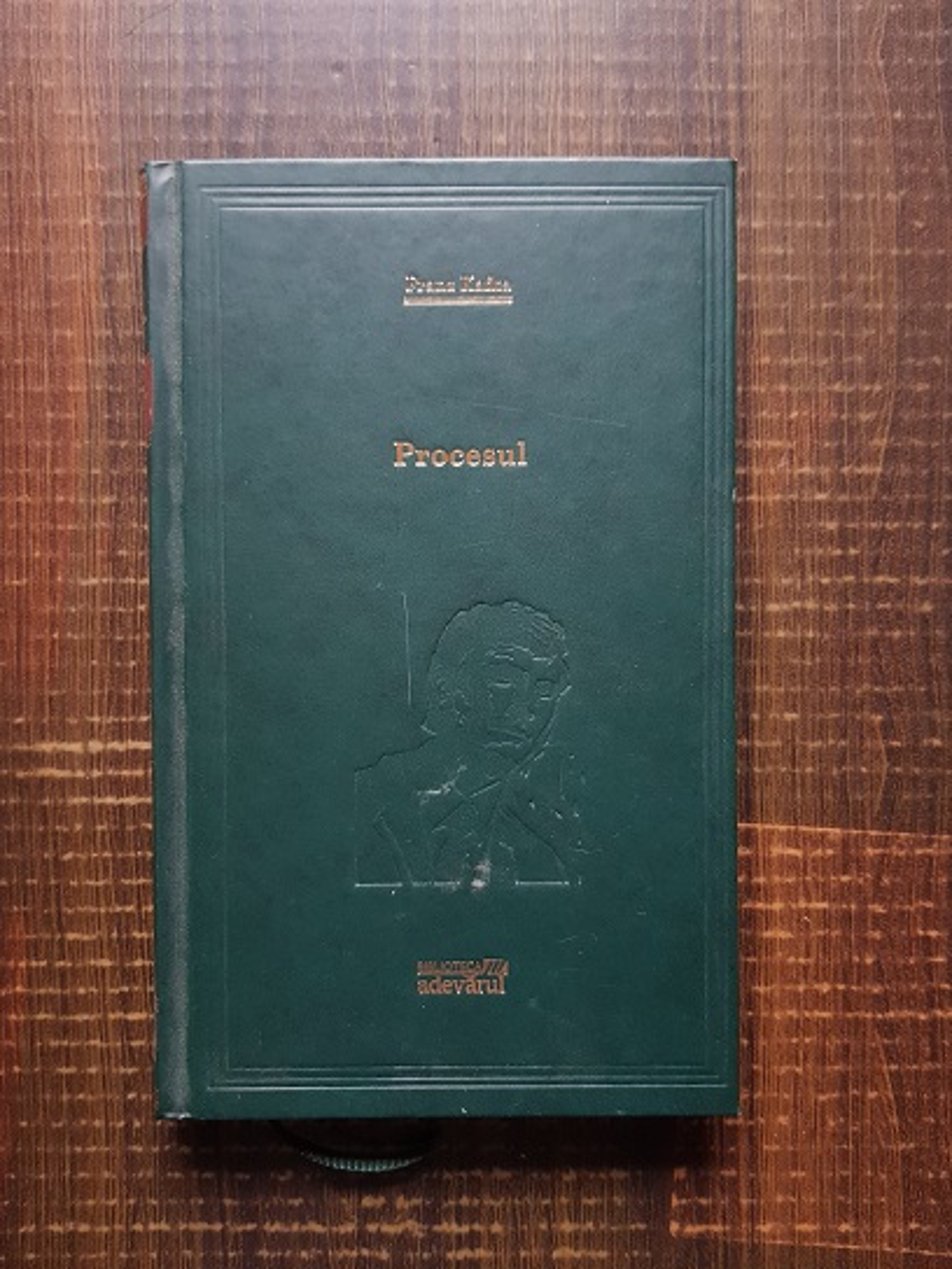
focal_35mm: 26
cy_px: 634
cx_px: 476
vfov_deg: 67.3
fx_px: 953
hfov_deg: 53.1
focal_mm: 4.3
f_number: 1.7
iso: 200
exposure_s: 1/11
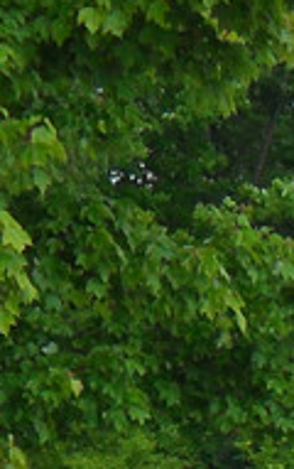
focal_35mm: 207
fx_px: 2644
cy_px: 970
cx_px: 937
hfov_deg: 5.8
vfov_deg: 9.4
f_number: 8.9
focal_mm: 6.2
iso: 100
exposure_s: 1/60
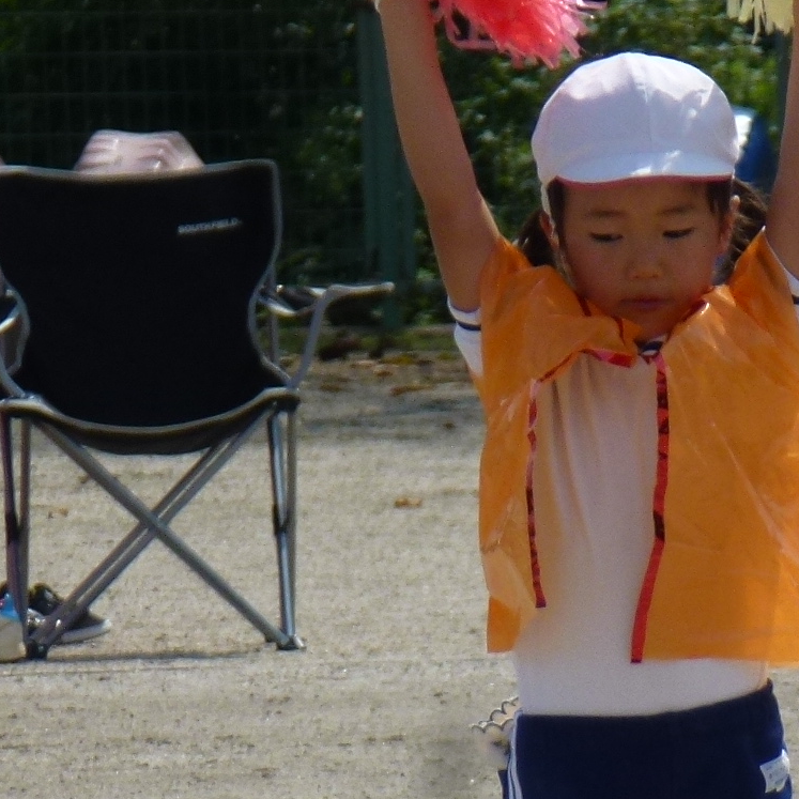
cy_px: 637
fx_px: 30371
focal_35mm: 1163
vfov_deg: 1.5
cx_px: 680
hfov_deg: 1.5
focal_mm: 68.8
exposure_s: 1/800
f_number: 5.9
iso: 100
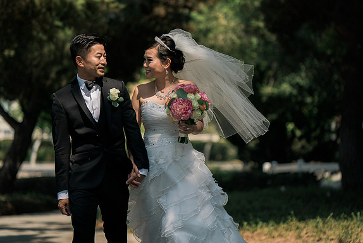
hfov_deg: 18.7
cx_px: 198
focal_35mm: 109
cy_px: 105
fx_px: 1099
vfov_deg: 12.6
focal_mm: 85
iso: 200
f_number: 1.8
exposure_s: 1/16000
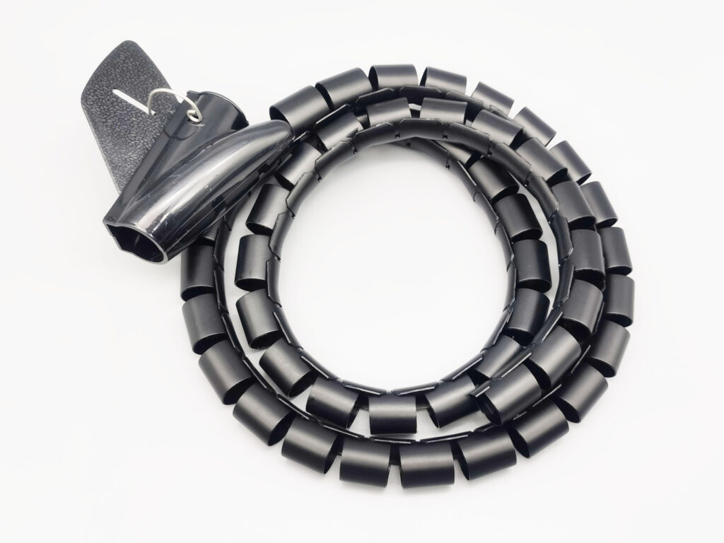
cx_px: 362
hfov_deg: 45.8
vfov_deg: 35.1
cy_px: 272
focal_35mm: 41
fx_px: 858
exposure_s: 1/216
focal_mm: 5.56
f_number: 1.6
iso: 50
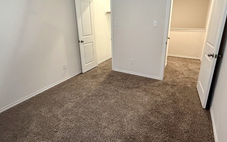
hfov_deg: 82.2
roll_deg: +0.8
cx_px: 117
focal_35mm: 21
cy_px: 59
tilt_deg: -17.0
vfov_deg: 57.0
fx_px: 130
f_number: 2.2
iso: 250
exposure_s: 1/60
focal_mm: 2.22
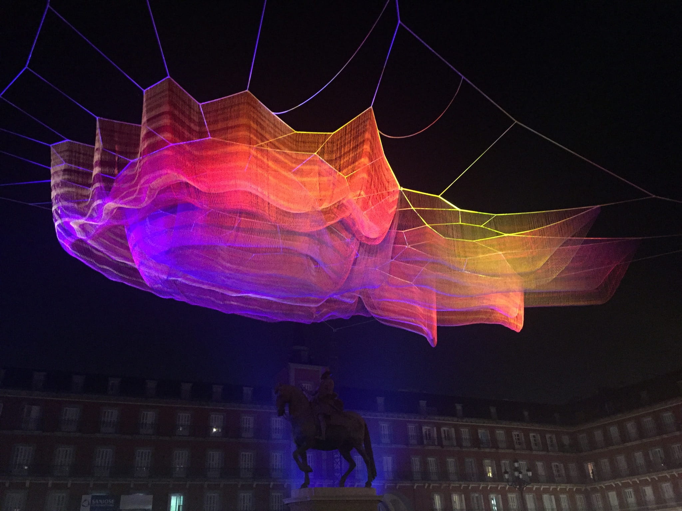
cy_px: 256
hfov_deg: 61.7
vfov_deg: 48.2
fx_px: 571
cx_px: 341
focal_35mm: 29
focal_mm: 4.15
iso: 500
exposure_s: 1/17
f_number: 2.2
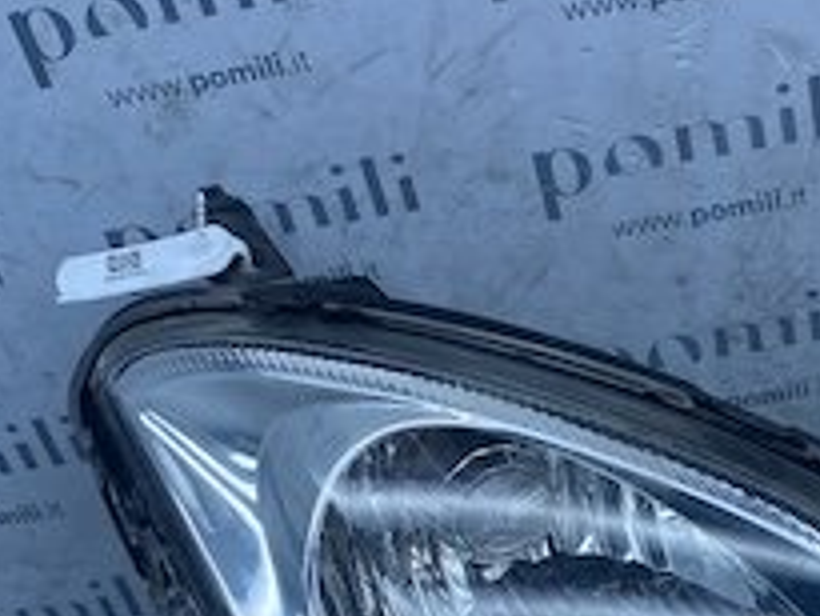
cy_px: 852
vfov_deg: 16.9
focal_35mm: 81
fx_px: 1920
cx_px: 676
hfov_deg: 23.7
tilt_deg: -50.6
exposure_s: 1/1316
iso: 32
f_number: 1.8
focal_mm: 4.25
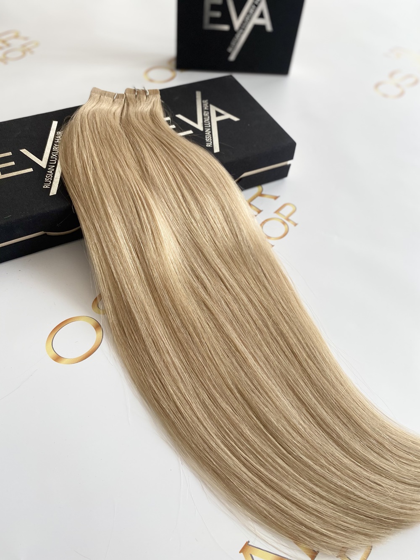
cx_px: 210
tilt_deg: -53.3
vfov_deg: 67.3
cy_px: 280
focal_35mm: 26
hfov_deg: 53.1
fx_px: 421
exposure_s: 1/370
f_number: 1.8
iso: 32
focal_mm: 4.25
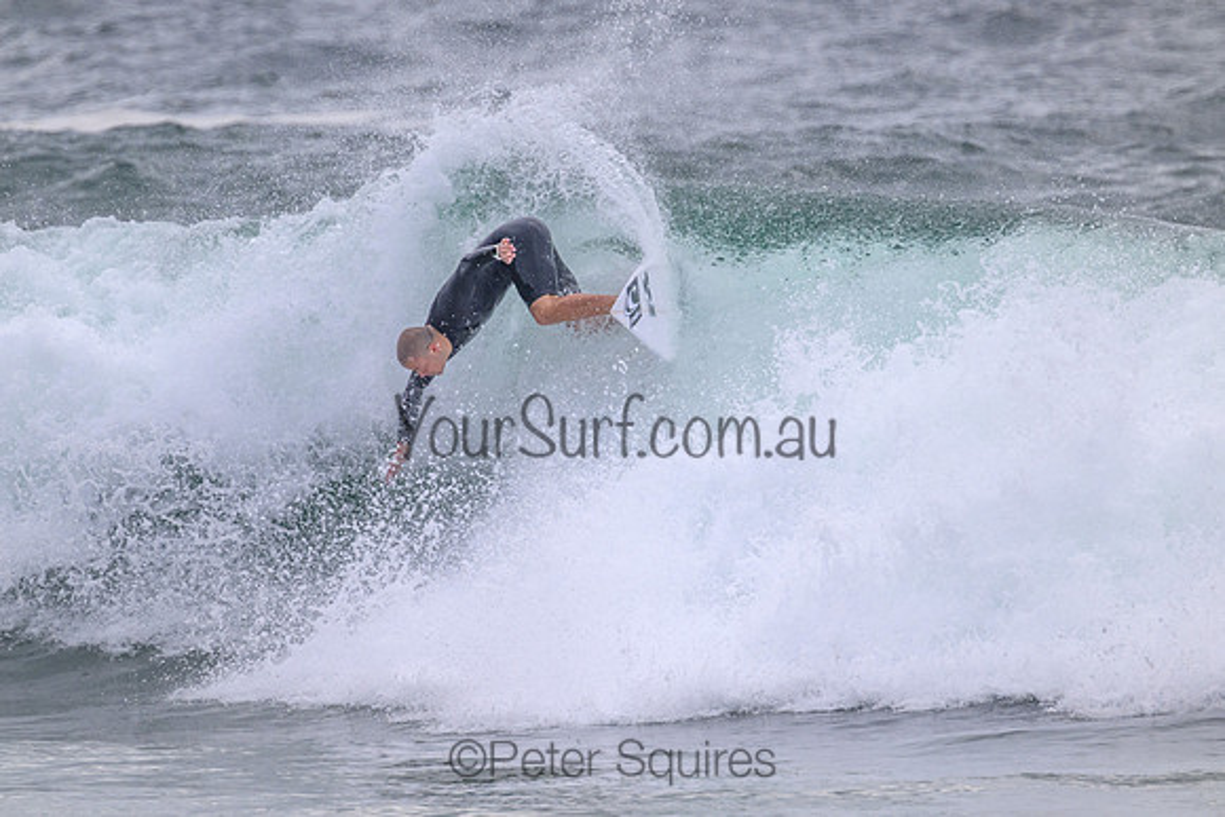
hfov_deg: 2.6
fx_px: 27227
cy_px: 408
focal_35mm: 800
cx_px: 612
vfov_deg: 1.7
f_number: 11
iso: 1600
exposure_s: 1/1600
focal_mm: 800
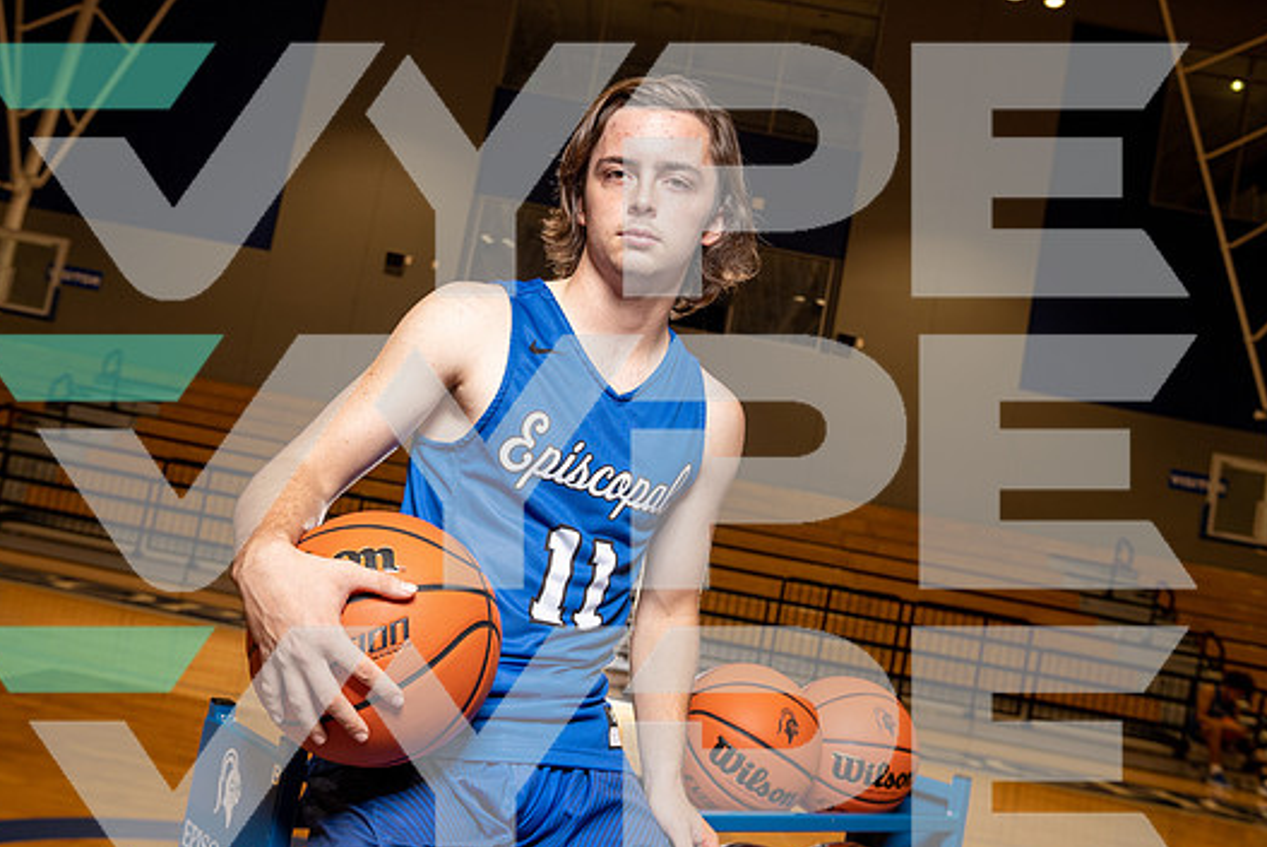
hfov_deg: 57.1
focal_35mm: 33
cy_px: 463
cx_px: 584
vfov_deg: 40.0
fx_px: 1162
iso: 400
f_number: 4.5
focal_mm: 30
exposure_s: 1/250
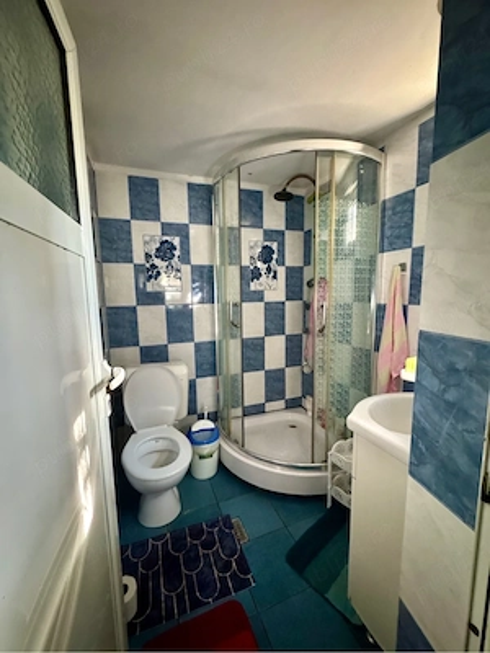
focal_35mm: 14
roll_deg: +0.7
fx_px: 264
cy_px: 326
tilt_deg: -6.5
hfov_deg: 85.7
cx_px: 245
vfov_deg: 102.1
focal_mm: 2.22
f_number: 2.2
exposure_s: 1/40
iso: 1600
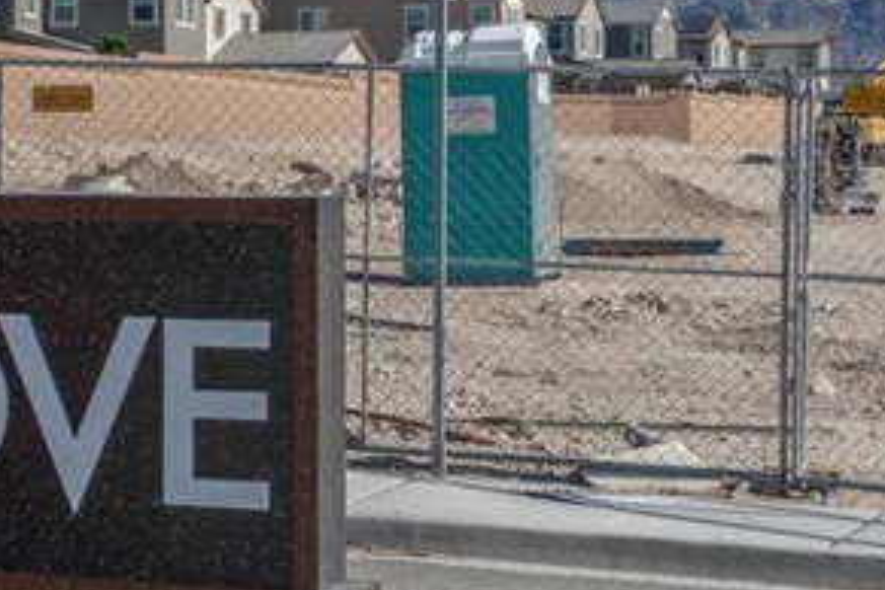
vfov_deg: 11.1
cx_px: -554
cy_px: 485
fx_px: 3024
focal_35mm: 123
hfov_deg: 15.1
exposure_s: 1/400
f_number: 9
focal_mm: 35
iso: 100
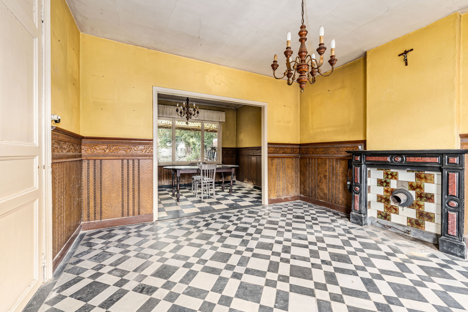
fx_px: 182
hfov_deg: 104.3
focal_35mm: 14
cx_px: 234
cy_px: 156
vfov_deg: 81.2
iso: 250
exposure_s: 1/1.67
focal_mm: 14
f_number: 11
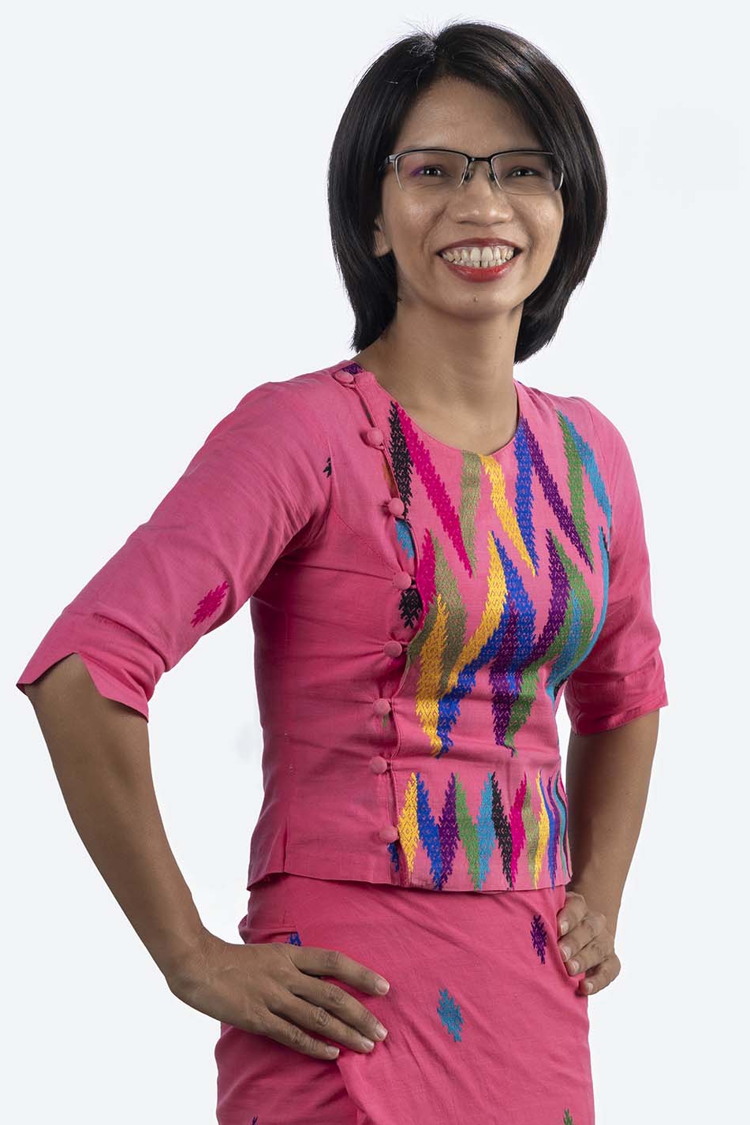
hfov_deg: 12.9
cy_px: 562
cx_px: 373
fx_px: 3311
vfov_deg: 19.3
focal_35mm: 106
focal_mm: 105
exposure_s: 1/250
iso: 100
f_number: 9
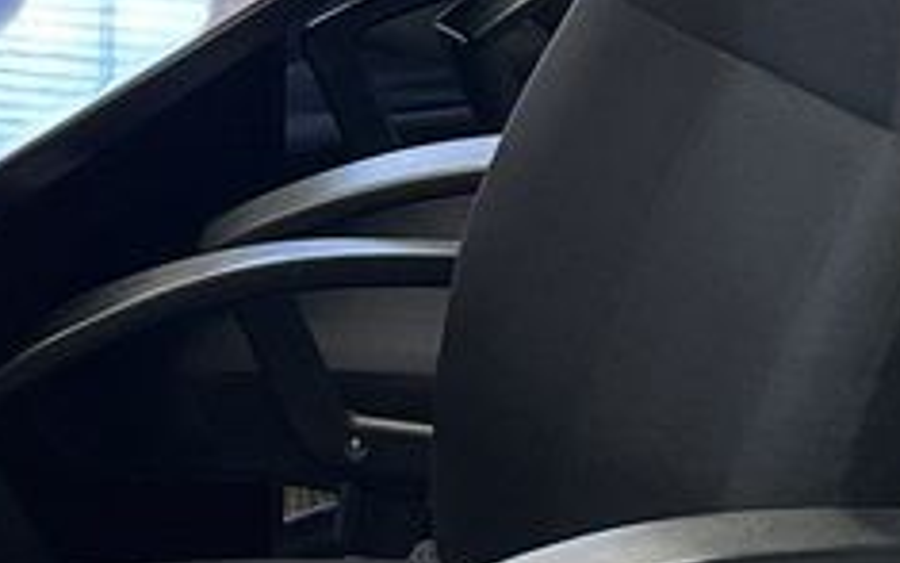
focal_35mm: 188
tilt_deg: -11.9
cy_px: 57
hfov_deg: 11.1
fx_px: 4612
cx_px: 467
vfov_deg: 7.0
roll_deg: -0.2
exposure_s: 1/60
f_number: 1.6
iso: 64
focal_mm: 5.1
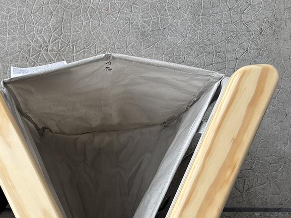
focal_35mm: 45
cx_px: 57
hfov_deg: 40.3
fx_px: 378
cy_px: 181
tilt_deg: -82.1
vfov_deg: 31.2
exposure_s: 1/320
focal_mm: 5.96
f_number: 1.6
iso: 50
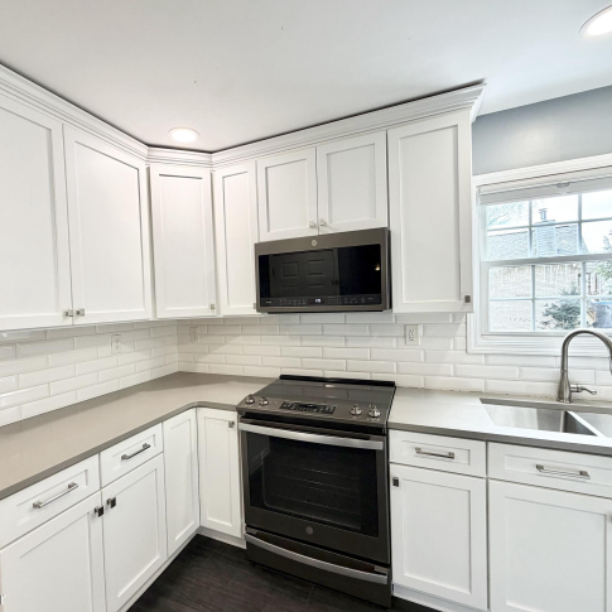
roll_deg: +2.3
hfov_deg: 83.4
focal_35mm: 17
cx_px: 261
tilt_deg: -1.7
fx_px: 340
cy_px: 312
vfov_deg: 84.0
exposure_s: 1/120
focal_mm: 2.22
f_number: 2.2
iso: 125
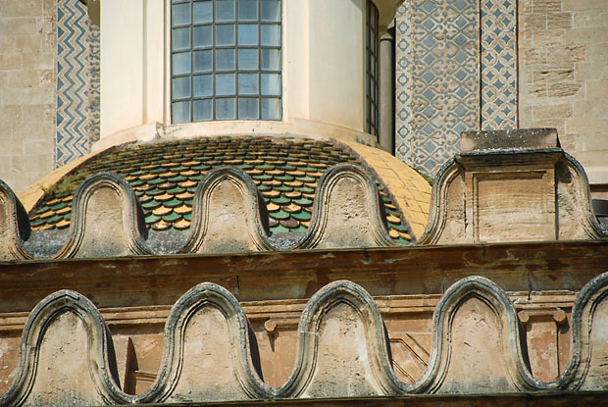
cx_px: 304
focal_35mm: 300
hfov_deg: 6.9
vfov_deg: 4.6
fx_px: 5073
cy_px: 204
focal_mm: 200
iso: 200
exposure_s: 1/1250
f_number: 5.6
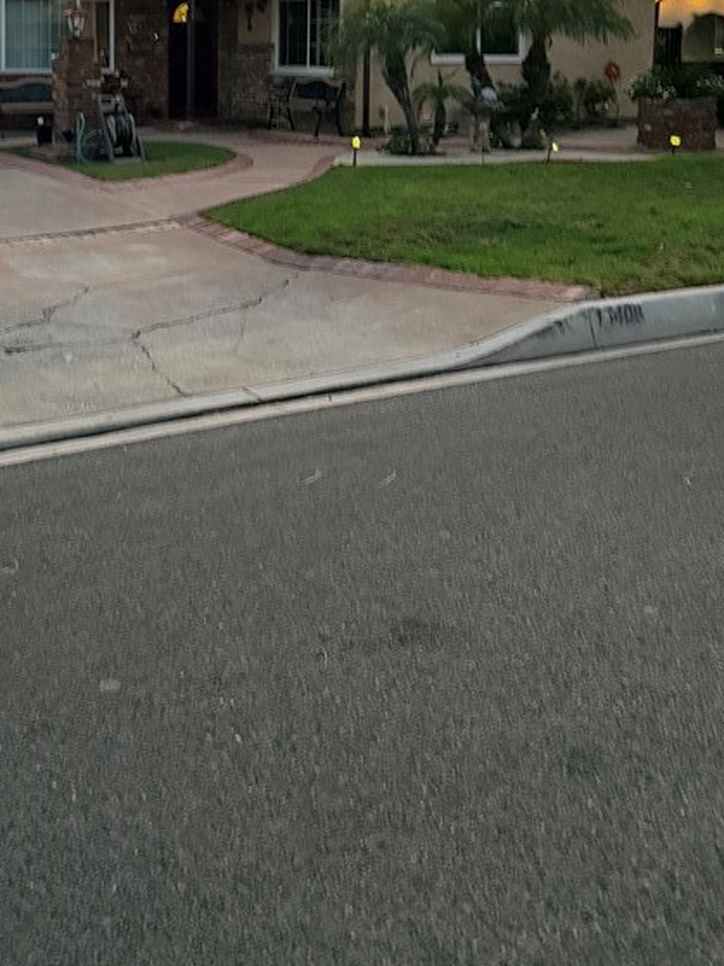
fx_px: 1227
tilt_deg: +0.8
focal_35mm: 44
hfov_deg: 32.7
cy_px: 130
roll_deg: -0.3
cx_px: 263
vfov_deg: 40.3
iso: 640
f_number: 1.78
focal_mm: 6.76
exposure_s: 1/60
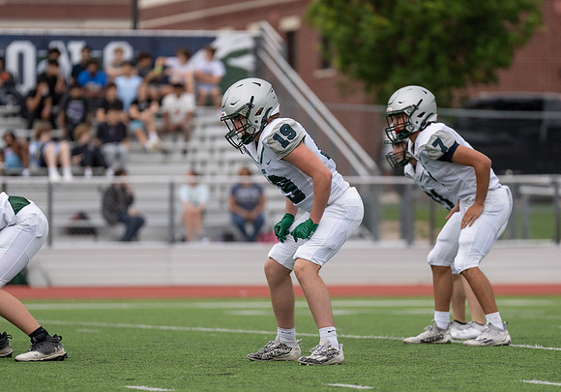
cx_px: 304
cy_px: 214
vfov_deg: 4.9
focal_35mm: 289
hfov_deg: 7.0
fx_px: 4575
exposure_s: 1/1250
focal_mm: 200
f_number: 2.8
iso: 250
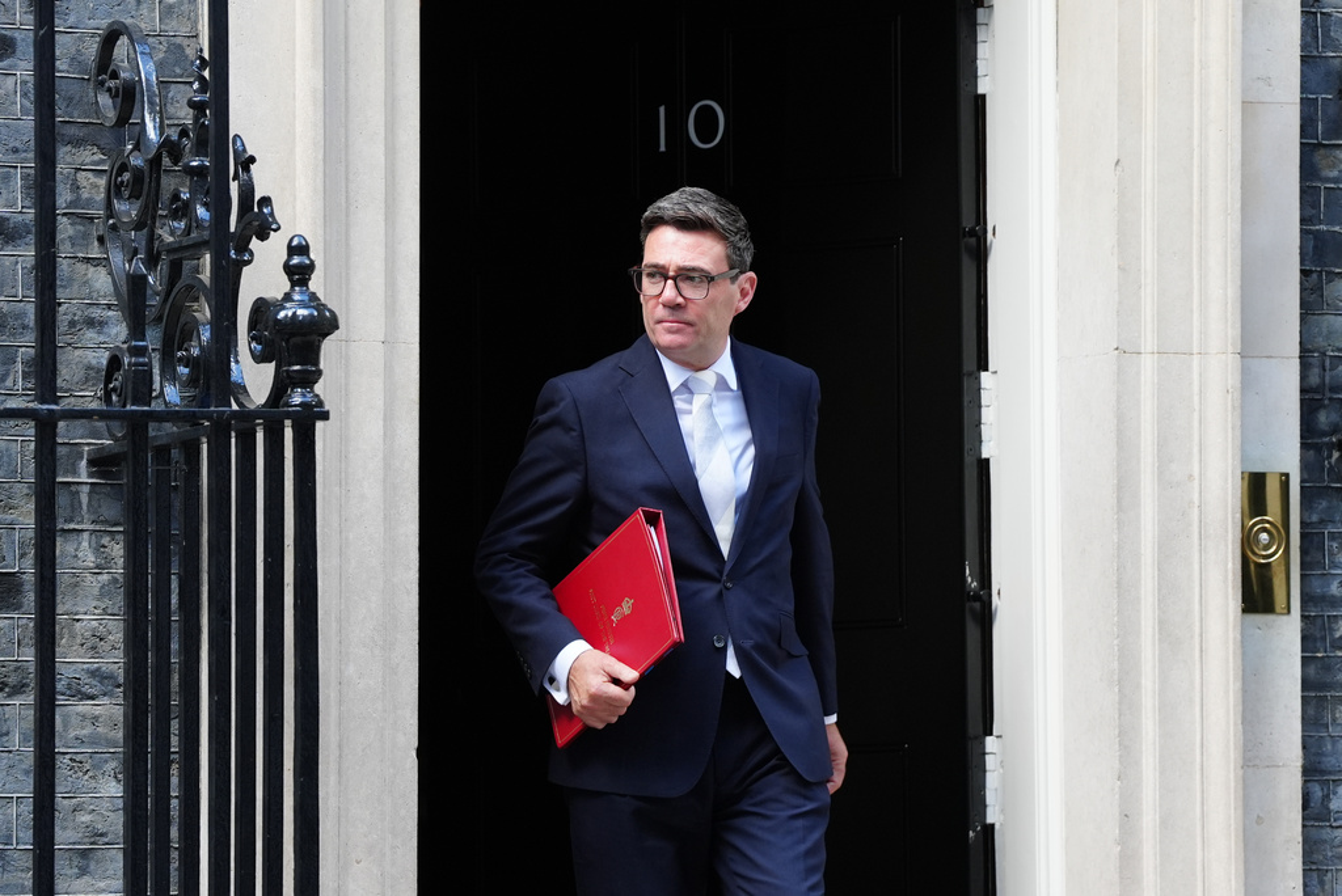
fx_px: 8877
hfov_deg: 8.6
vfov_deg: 5.8
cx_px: 671
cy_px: 448
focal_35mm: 238
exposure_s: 1/800
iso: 1000
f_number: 3.2
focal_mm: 159
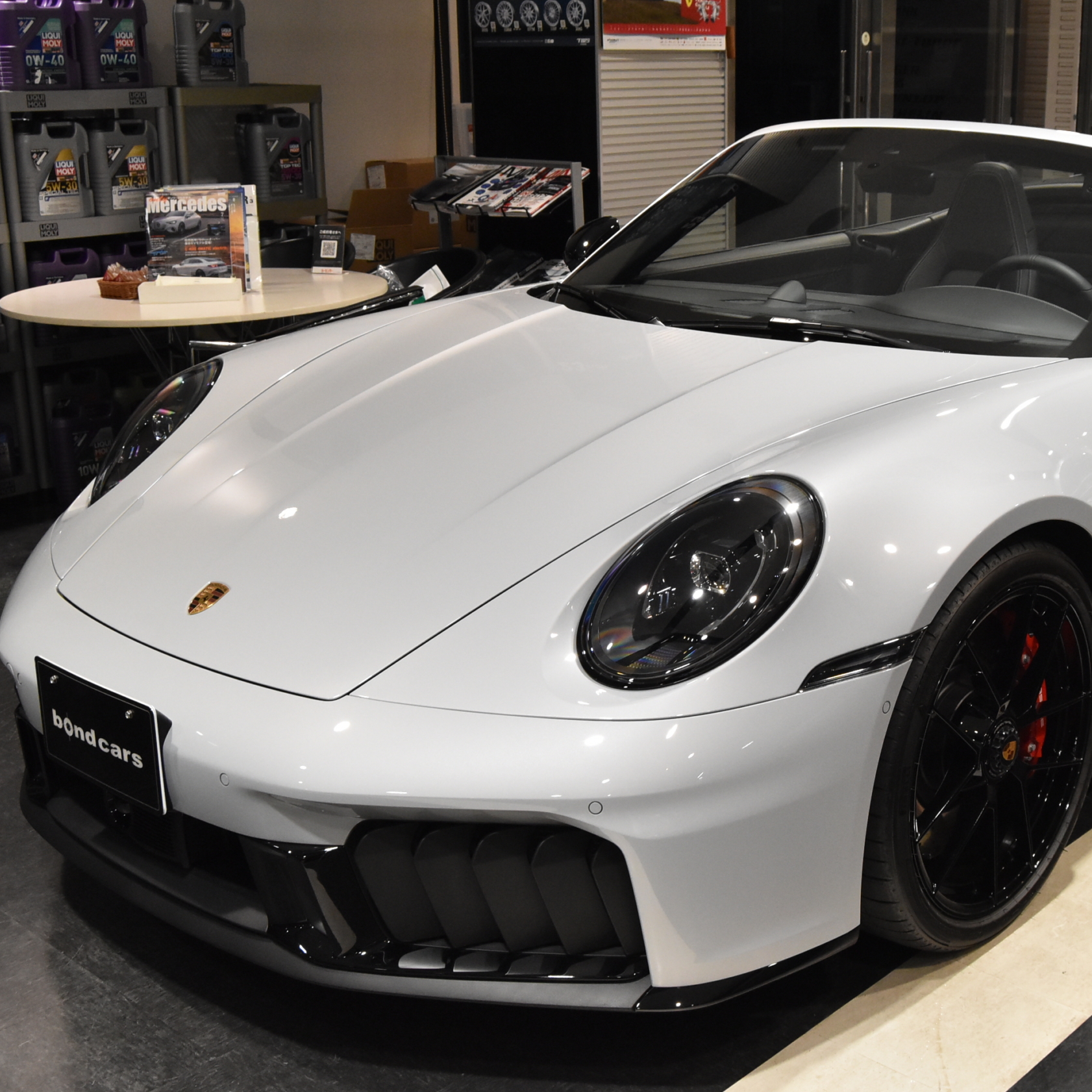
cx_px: 780
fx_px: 1593
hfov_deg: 37.2
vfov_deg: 37.8
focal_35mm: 45
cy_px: 552
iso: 2200
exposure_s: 1/40
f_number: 8
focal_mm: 23
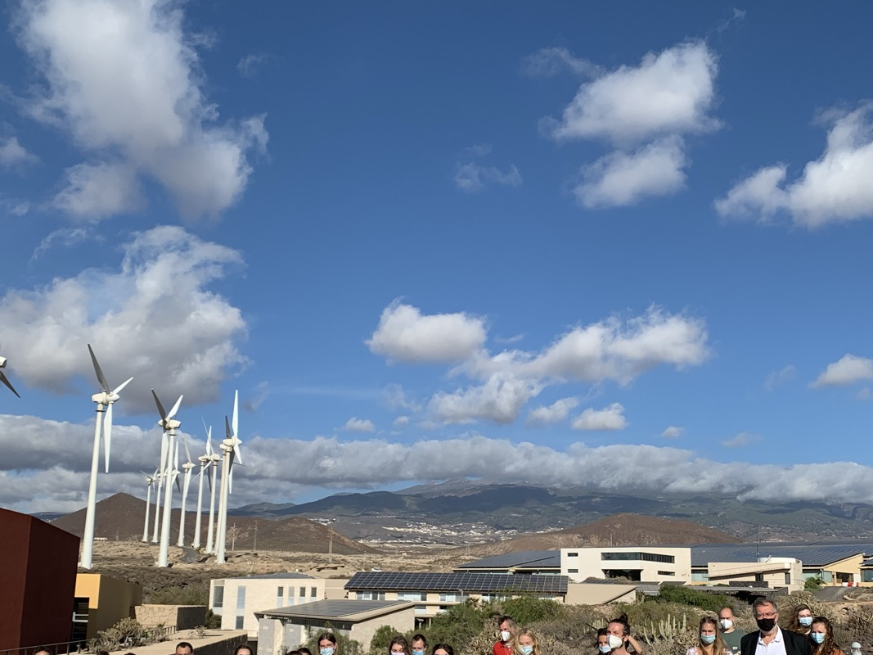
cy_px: 421
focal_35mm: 39
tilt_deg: +10.1
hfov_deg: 47.9
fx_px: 983
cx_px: 451
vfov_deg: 36.5
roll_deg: -3.0
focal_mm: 4.25
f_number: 1.8
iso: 25
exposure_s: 1/3788
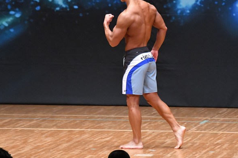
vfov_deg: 3.8
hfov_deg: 5.8
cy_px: 60
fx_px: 2366
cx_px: 150
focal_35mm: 358
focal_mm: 180
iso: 8000
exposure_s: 1/400
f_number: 5.6
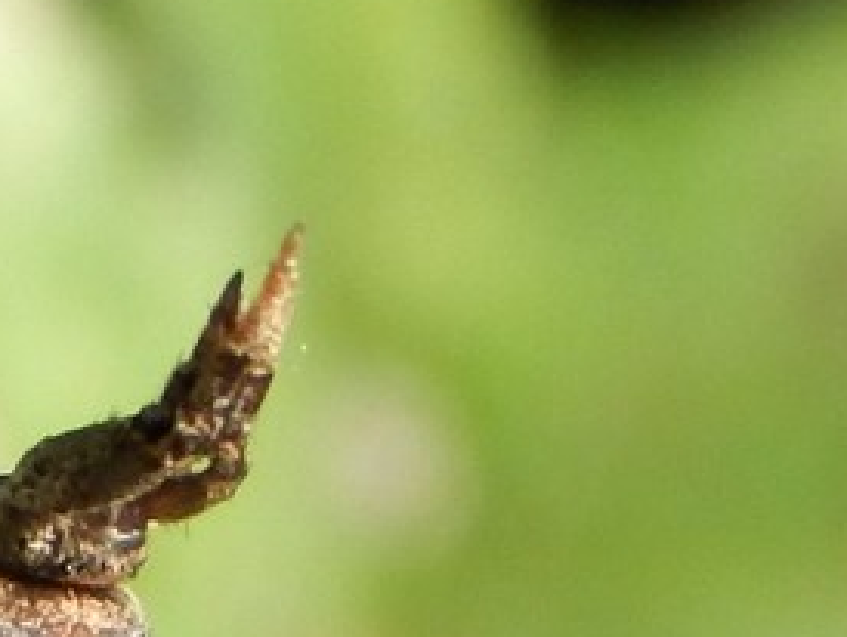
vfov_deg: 3.0
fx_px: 12196
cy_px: 597
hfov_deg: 4.0
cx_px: 66
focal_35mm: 498
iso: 125
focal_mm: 28.7
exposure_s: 1/250
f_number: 5.1
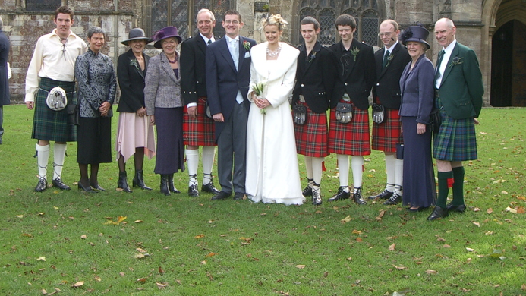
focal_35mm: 61
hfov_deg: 34.4
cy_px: 100
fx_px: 851
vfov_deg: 19.7
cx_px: 260
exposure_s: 1/160
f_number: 3.1
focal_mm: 8.2
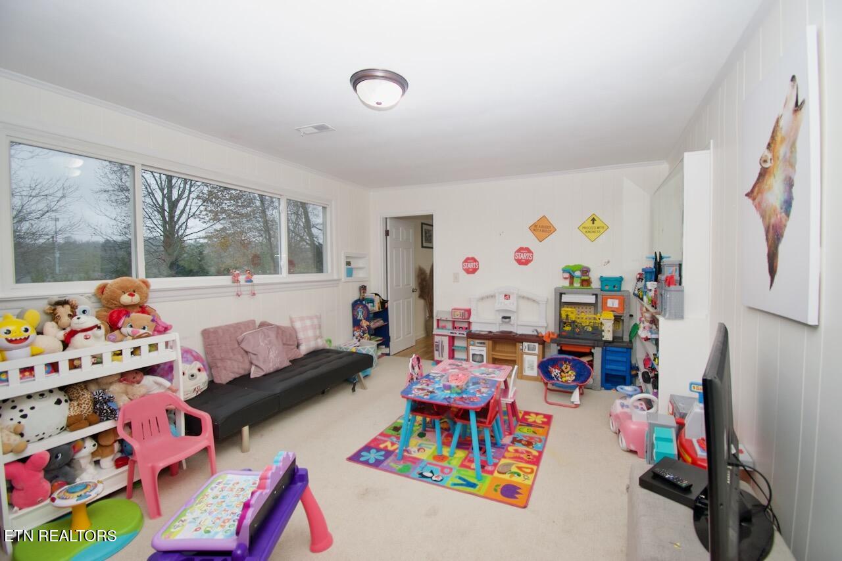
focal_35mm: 15
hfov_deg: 100.4
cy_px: 280
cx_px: 421
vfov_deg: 77.4
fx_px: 351
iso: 800
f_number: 4.5
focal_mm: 10
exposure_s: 1/60
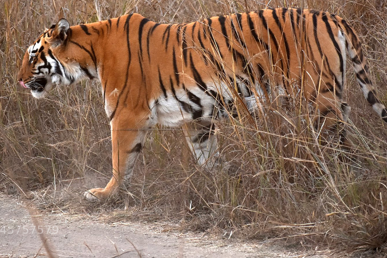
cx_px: 161
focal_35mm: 335
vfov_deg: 4.1
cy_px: 60
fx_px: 3598
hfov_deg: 6.2
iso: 1000
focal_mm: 145
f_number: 4.8
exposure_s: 1/500
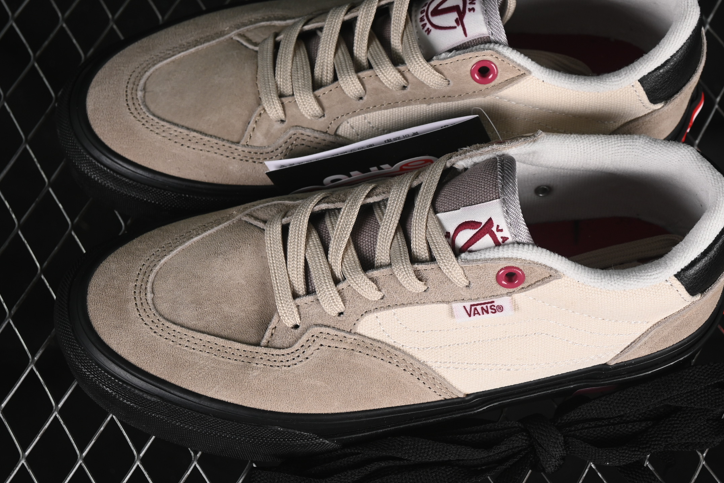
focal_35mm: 97
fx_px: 1950
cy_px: 202
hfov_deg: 21.0
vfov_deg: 14.1
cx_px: 404
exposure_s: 1/80
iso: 160
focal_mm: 50
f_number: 7.1
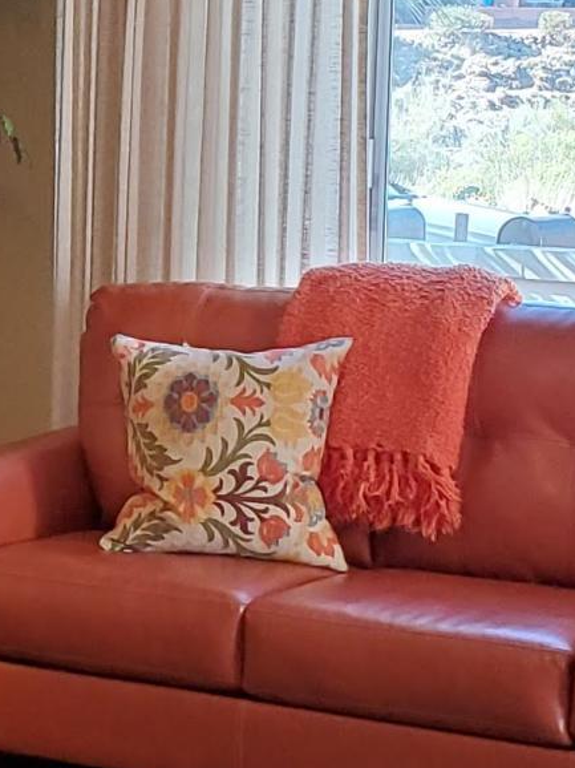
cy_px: 318
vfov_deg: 14.6
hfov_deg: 10.7
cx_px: -169
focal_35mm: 135
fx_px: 2992
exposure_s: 1/120
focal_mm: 4.3
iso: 250
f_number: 2.4
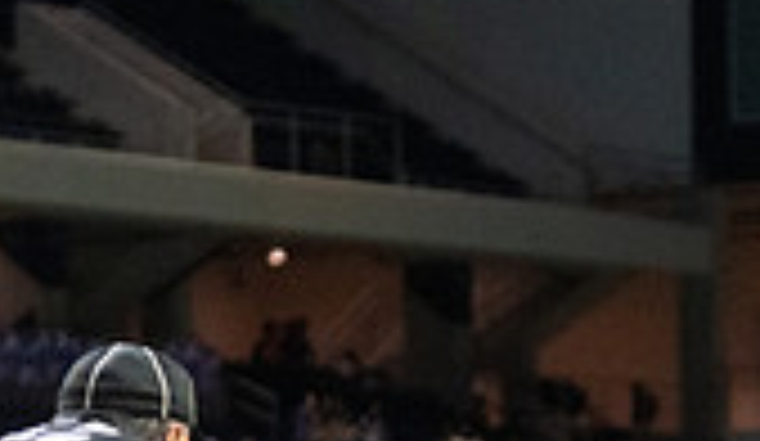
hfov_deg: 5.4
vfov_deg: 3.2
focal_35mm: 391
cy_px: 767
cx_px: 1266
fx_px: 7939
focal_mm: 84
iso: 4000
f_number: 2.8
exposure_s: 1/800
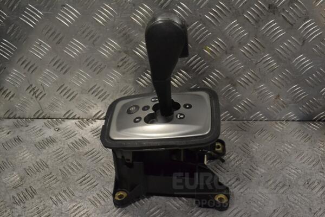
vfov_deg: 30.8
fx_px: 393
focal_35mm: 44
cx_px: 162
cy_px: 108
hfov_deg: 45.0
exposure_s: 1/400
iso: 3200
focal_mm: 29
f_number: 10
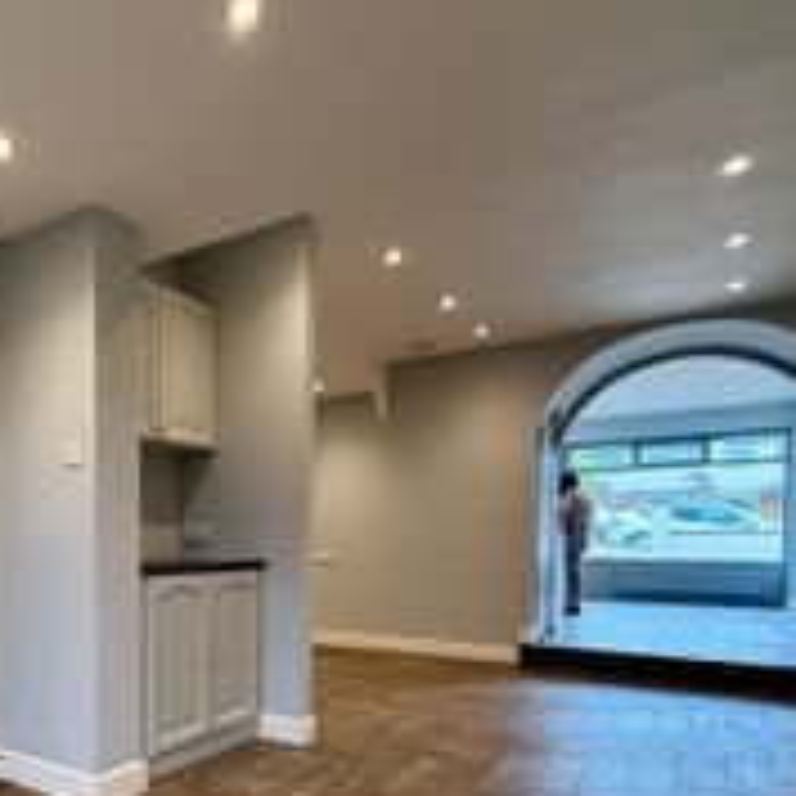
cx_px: 76
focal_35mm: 28
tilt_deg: -1.6
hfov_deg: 50.6
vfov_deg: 55.5
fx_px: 728
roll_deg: +0.3
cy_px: 562
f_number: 2.2
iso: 250
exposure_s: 1/99
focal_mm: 2.22
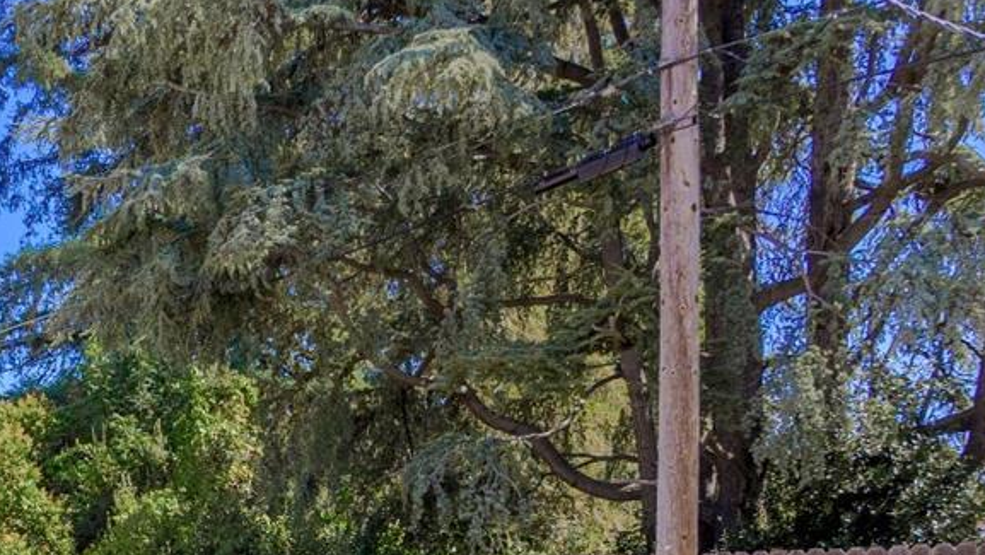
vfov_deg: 23.1
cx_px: 126
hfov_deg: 39.5
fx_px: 1280
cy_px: 603
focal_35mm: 49
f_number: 8
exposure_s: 1/200
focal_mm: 12
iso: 100
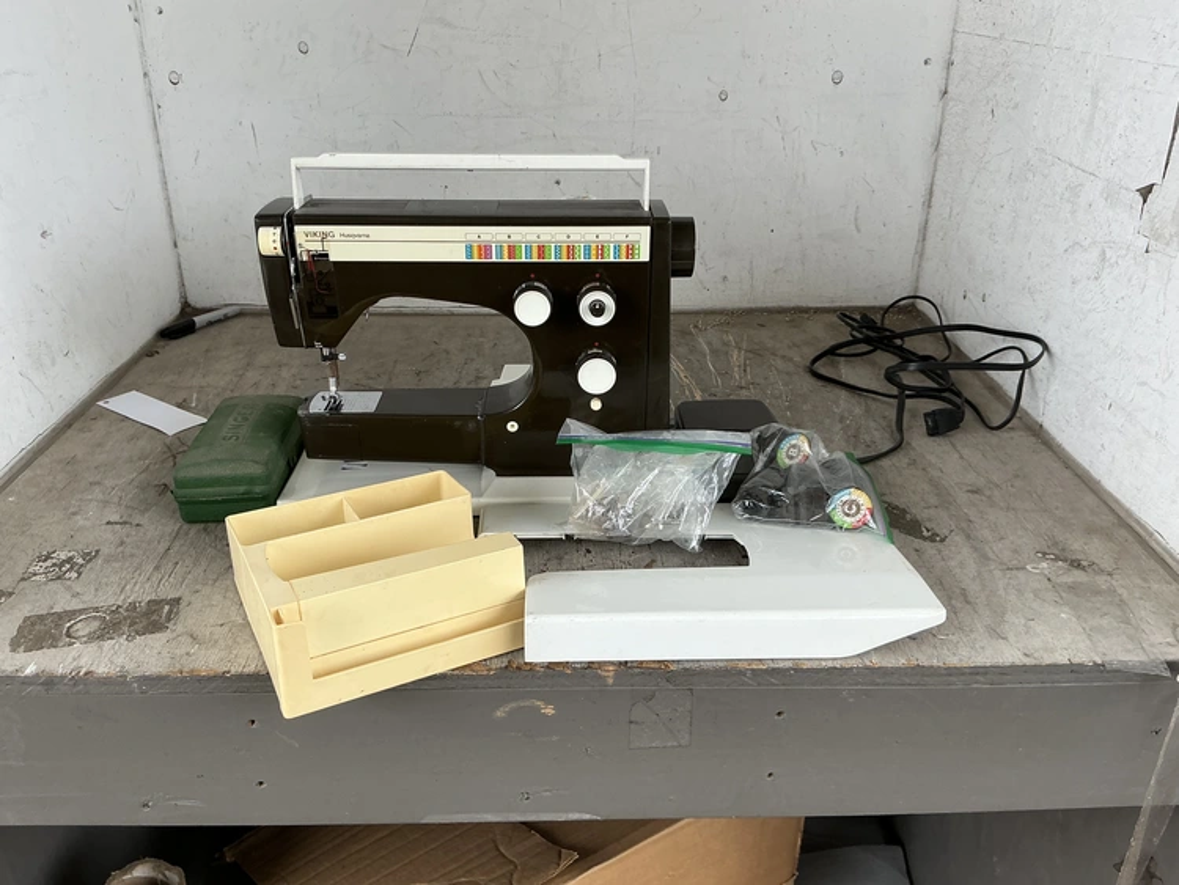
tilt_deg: -25.7
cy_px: 442
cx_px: 590
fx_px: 954
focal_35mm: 28
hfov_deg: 63.4
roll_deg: +1.4
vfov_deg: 49.8
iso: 25
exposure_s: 1/248
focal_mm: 3
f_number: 1.8
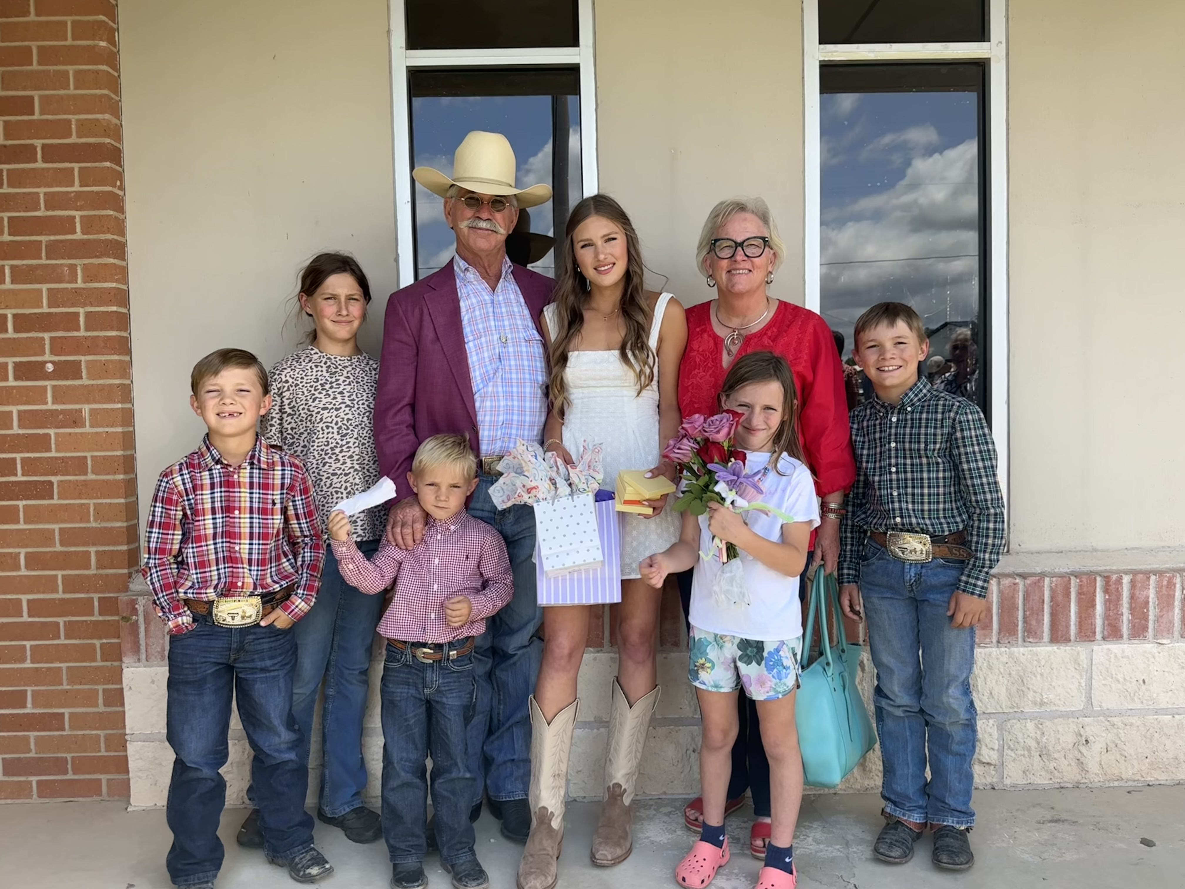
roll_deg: +1.1
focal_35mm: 24
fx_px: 822
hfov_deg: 71.6
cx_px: 592
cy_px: 444
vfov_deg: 56.8
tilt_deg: -1.9
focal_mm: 6.86
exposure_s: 1/1144
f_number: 1.78
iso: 80
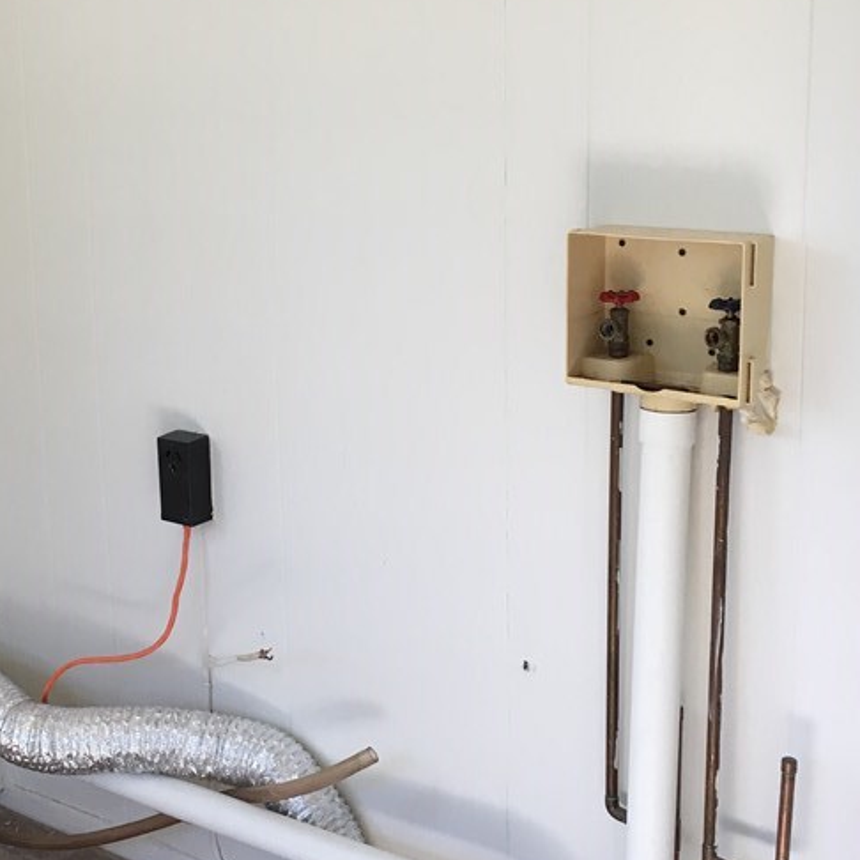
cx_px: 209
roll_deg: +0.4
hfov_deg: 31.1
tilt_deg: -11.5
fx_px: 1518
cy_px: 342
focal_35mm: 54
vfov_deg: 31.5
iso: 25
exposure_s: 1/40
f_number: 2.2
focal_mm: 4.15
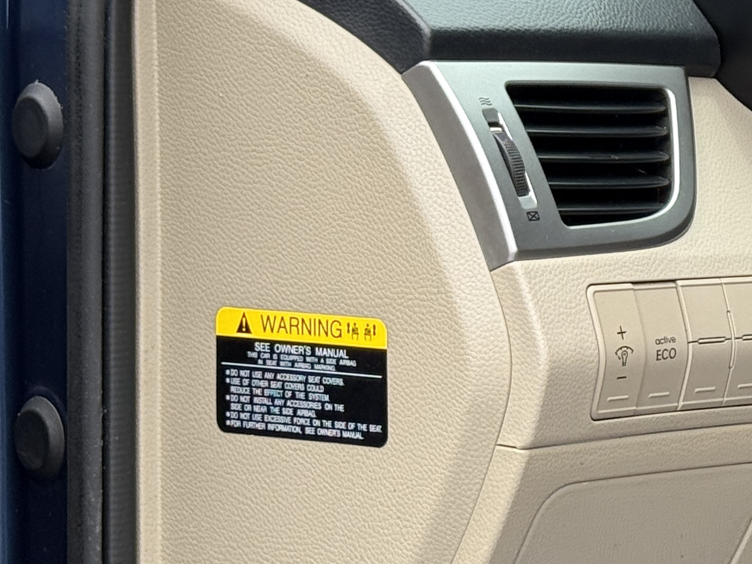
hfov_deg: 12.1
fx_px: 3366
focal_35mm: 155
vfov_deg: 9.6
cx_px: 1136
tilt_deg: -4.5
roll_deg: -1.5
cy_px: 132
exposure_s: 1/962
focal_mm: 6.76
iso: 100
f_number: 1.78
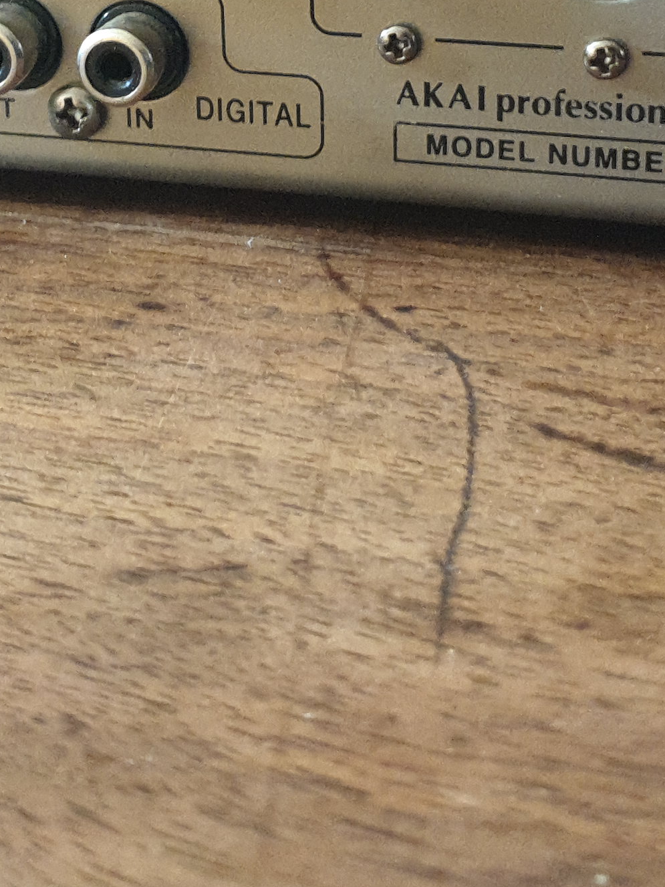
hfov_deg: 18.7
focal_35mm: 79
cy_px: 45
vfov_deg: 23.9
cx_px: 326
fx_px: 2024
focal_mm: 4.3
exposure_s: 1/25
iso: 400
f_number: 1.5
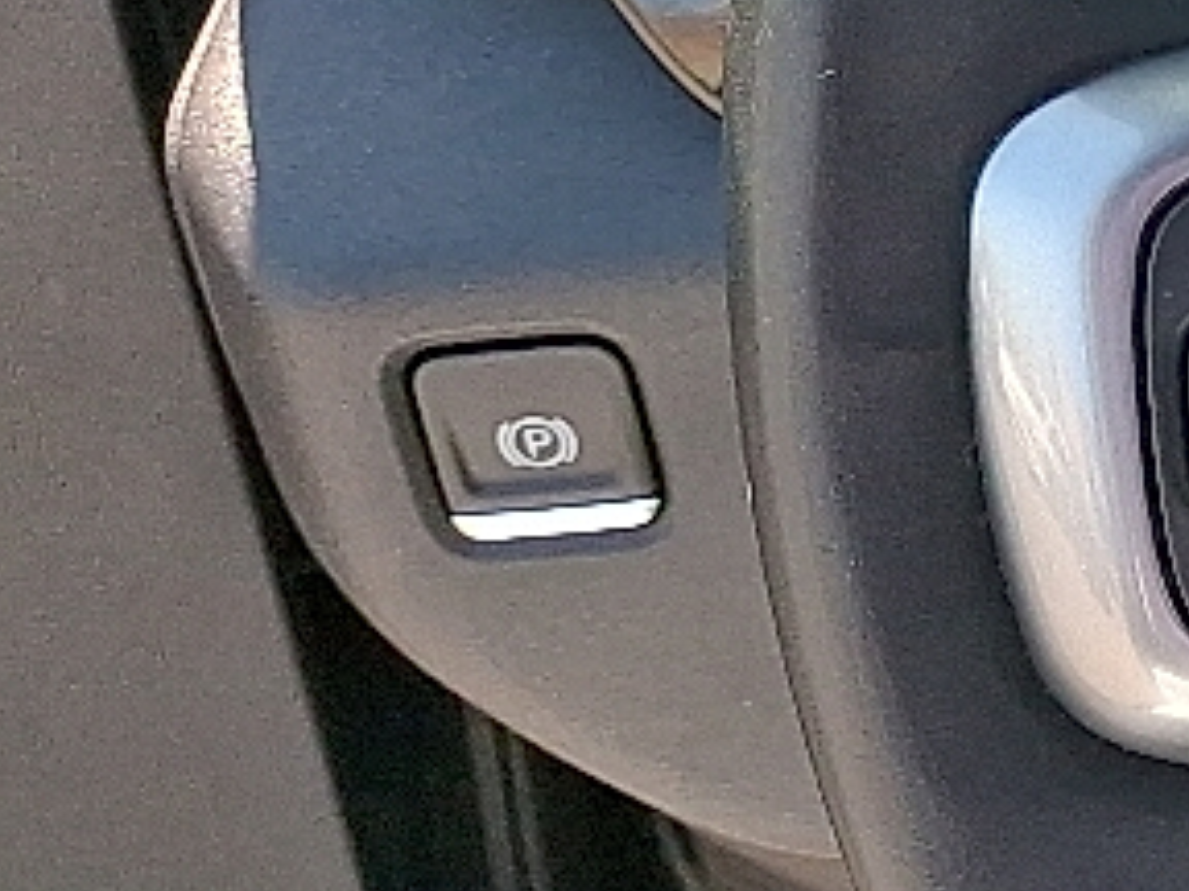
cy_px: 136
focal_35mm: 139
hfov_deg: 10.9
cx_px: 3253
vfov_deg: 10.6
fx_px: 4774
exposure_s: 1/303
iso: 30
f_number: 1.8
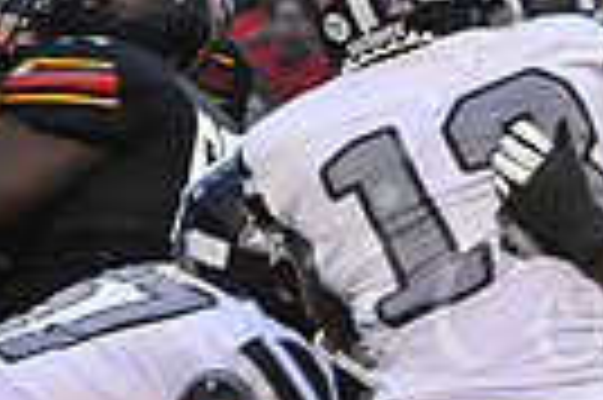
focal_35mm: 867
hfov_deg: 2.4
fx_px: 14504
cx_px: 783
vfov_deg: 1.6
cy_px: 324
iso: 6400
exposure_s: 1/250
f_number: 7.1
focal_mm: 200
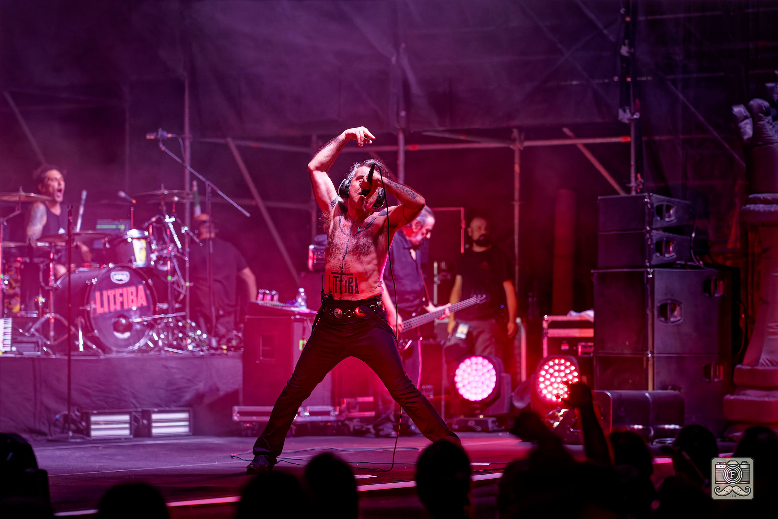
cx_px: 389
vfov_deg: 10.8
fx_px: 2744
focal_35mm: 127
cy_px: 260
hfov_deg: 16.1
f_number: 1.8
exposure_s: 1/320
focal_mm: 85
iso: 2500
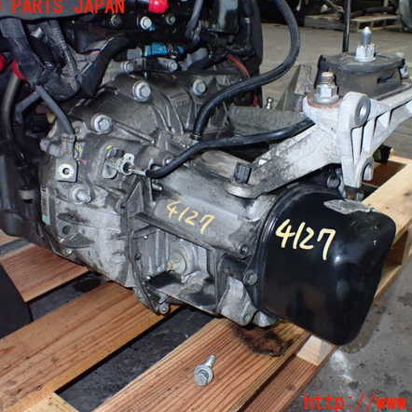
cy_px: 205
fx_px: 485
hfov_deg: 45.9
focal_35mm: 36
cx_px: 235
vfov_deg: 46.0
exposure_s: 1/30
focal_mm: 5.4
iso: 800
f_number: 6.3
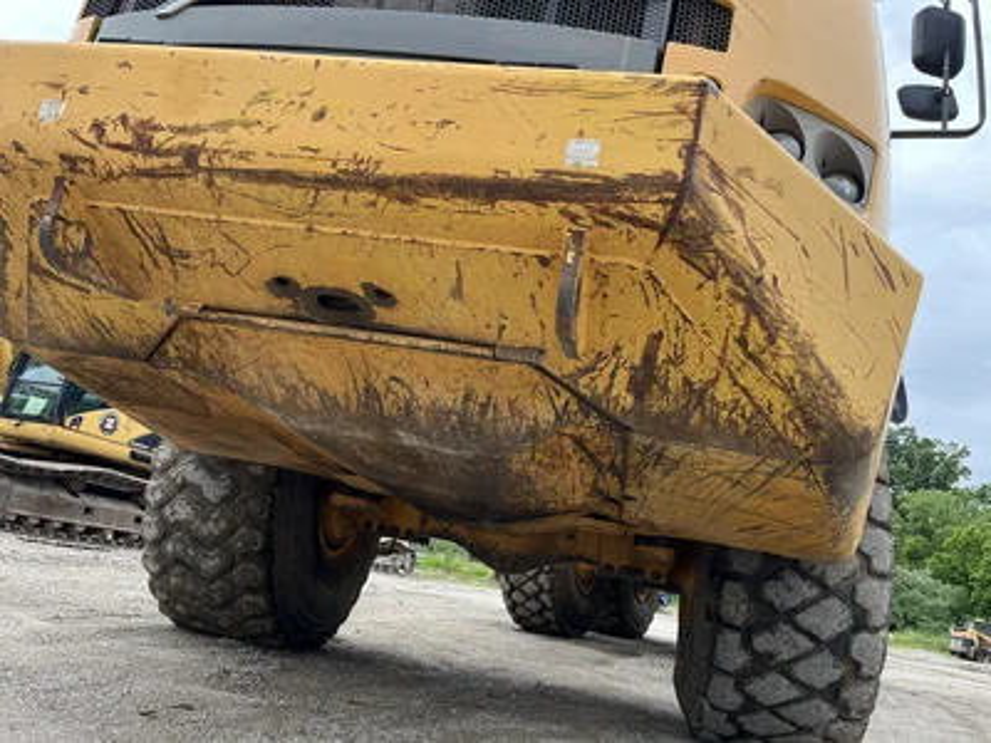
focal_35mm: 26
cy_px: 372
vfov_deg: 53.1
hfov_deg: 67.3
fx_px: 744
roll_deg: -10.3
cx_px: 496
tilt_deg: +13.0
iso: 50
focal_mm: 5.1
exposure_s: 1/696
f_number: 1.6
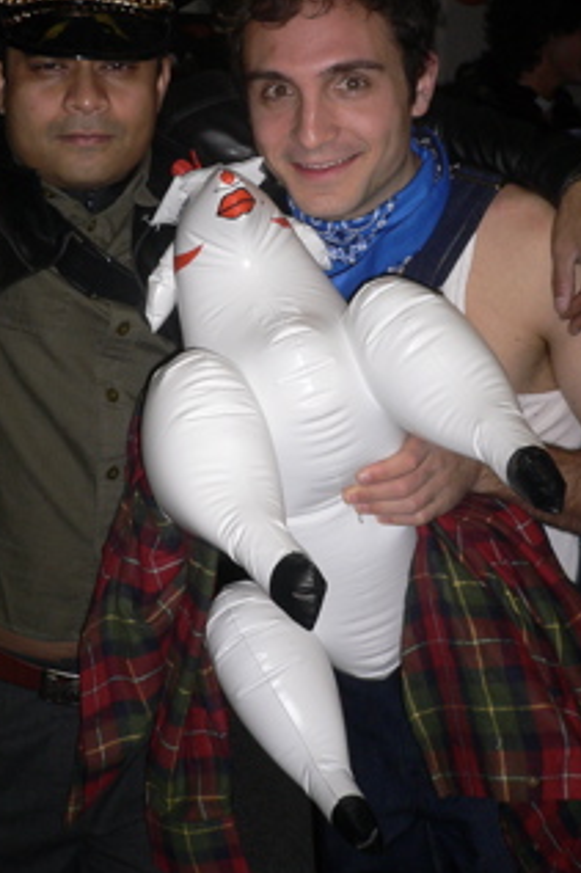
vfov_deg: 40.0
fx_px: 1187
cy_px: 319
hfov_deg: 27.4
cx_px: 223
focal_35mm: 49
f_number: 2.8
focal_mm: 5.8
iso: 100
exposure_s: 1/60
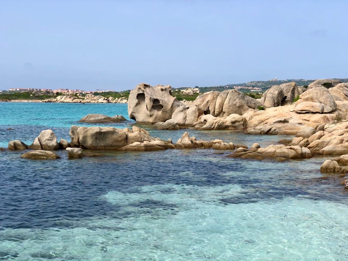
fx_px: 573
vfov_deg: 25.7
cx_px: 174
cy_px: 130
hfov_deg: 33.8
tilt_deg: -3.6
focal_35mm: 57
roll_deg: -0.5
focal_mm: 6.6
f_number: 2.8
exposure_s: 1/917
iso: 20
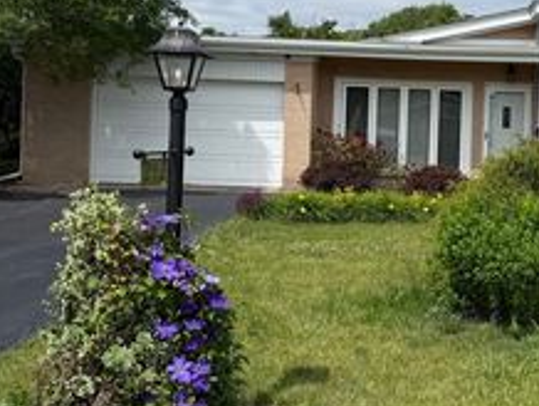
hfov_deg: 33.3
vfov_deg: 26.4
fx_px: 857
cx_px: 470
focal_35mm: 55
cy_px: 130
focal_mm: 6.76
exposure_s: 1/6711
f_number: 1.78
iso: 80
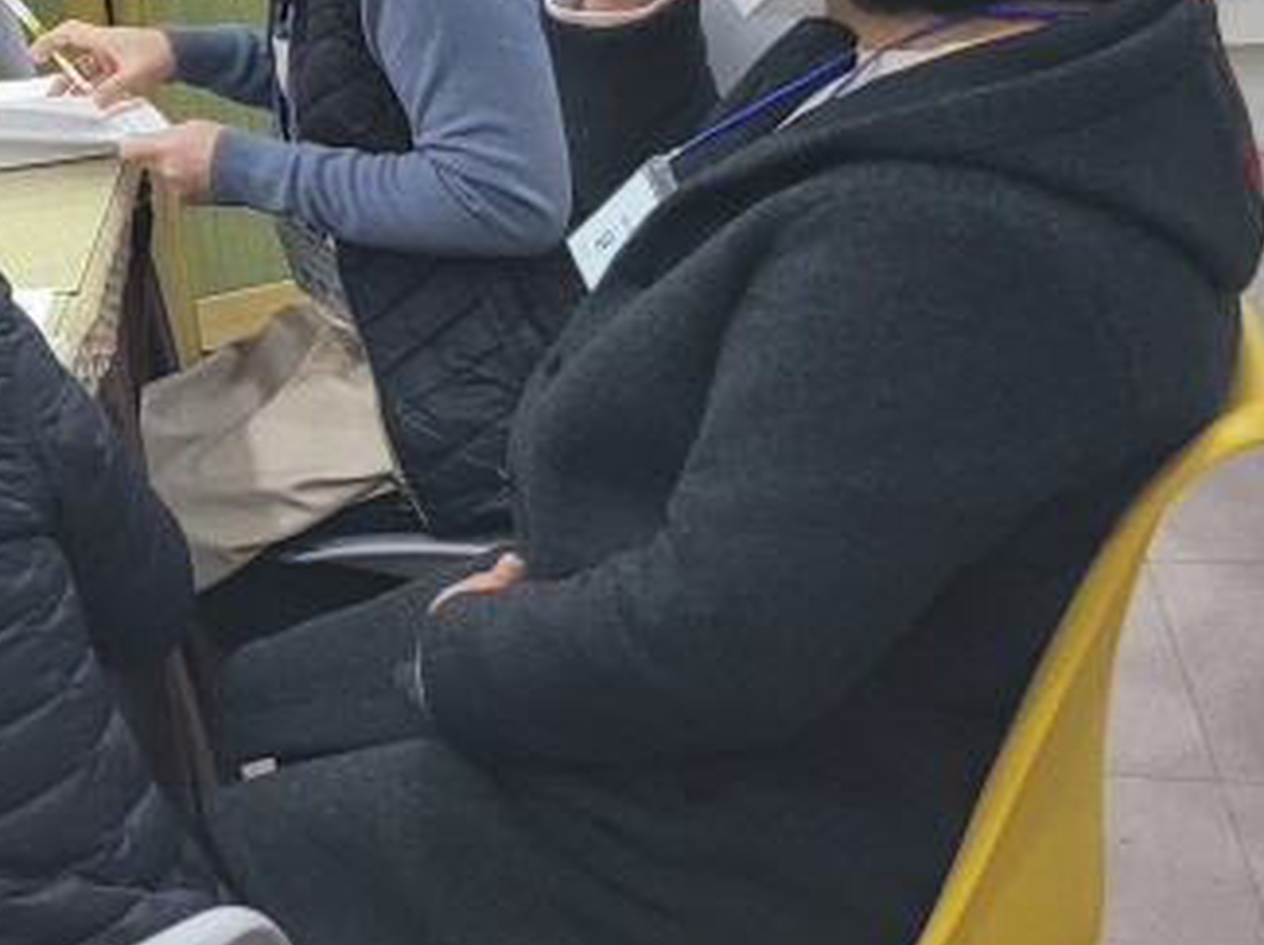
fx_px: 3246
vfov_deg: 15.7
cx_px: -764
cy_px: -305
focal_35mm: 89
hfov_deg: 18.7
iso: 250
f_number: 1.8
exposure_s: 1/120
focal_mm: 5.4
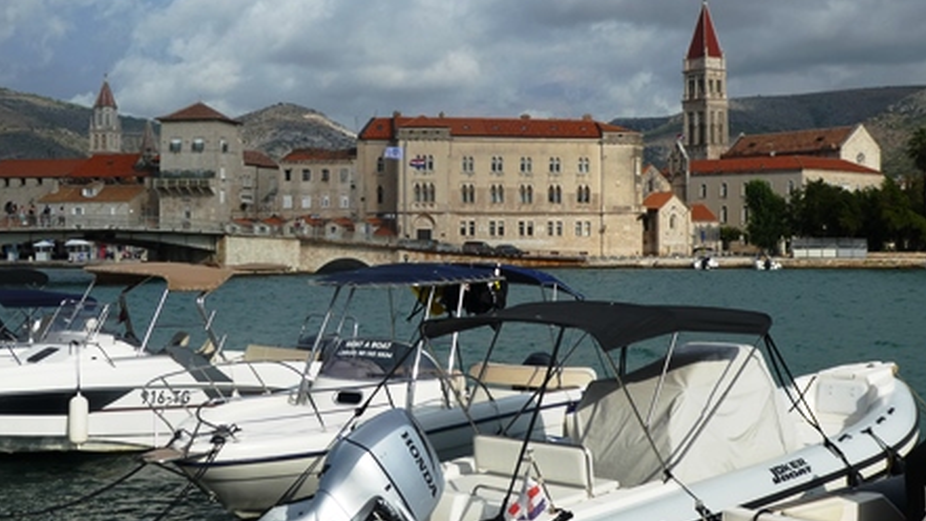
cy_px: 223
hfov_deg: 39.9
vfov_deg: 23.0
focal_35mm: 52
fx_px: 1277
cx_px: 458
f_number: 4.5
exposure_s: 1/1000
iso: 80
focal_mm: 8.4
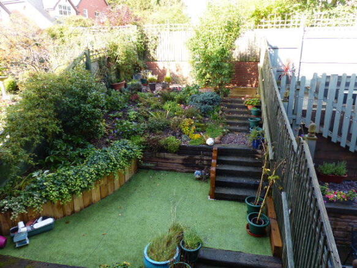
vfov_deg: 54.9
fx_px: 258
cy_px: 134
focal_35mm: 25
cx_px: 178
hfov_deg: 69.4
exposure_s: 1/100
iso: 100
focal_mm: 4.5
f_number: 2.8
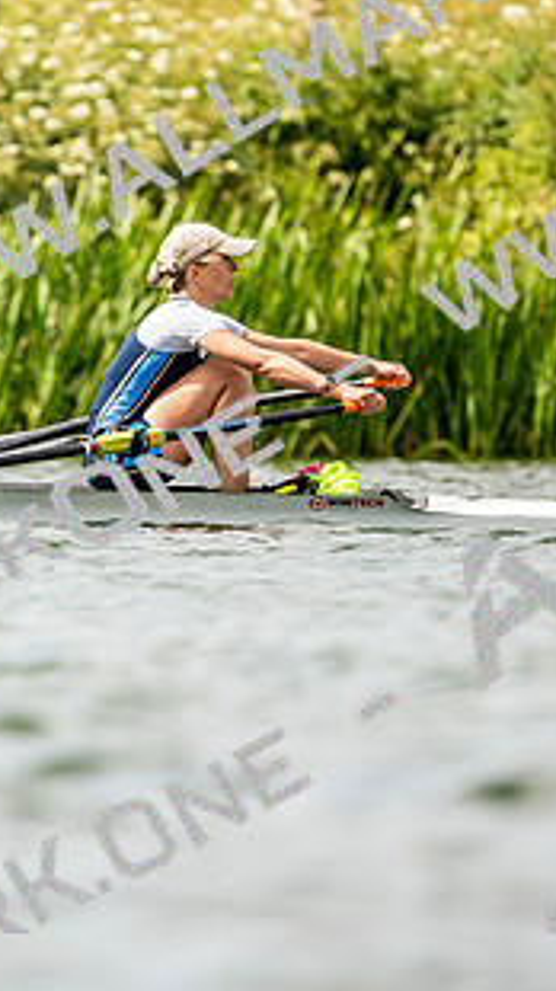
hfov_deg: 1.0
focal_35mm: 1177
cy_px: 385
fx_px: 30899
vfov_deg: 1.8
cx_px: 189
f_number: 6.3
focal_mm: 600
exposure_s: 1/2000
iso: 320
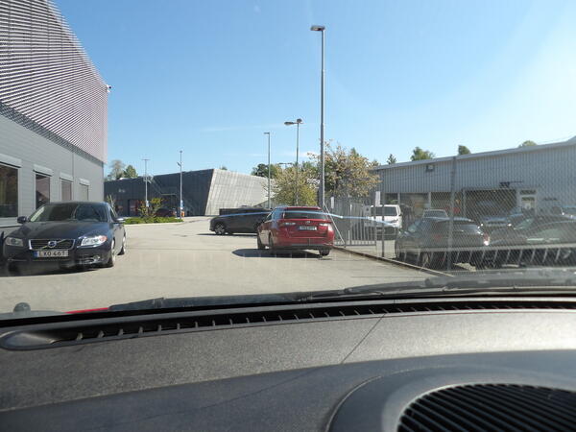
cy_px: 216
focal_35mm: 24
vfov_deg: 56.8
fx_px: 399
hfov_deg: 71.6
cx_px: 288
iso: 100
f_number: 2.8
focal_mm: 4.3
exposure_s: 1/1032
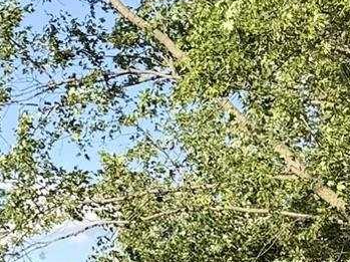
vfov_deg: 10.1
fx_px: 1424
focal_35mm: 141
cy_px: 435
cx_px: -433
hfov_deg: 11.9
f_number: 1.78
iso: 80
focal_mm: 6.76
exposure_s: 1/2232
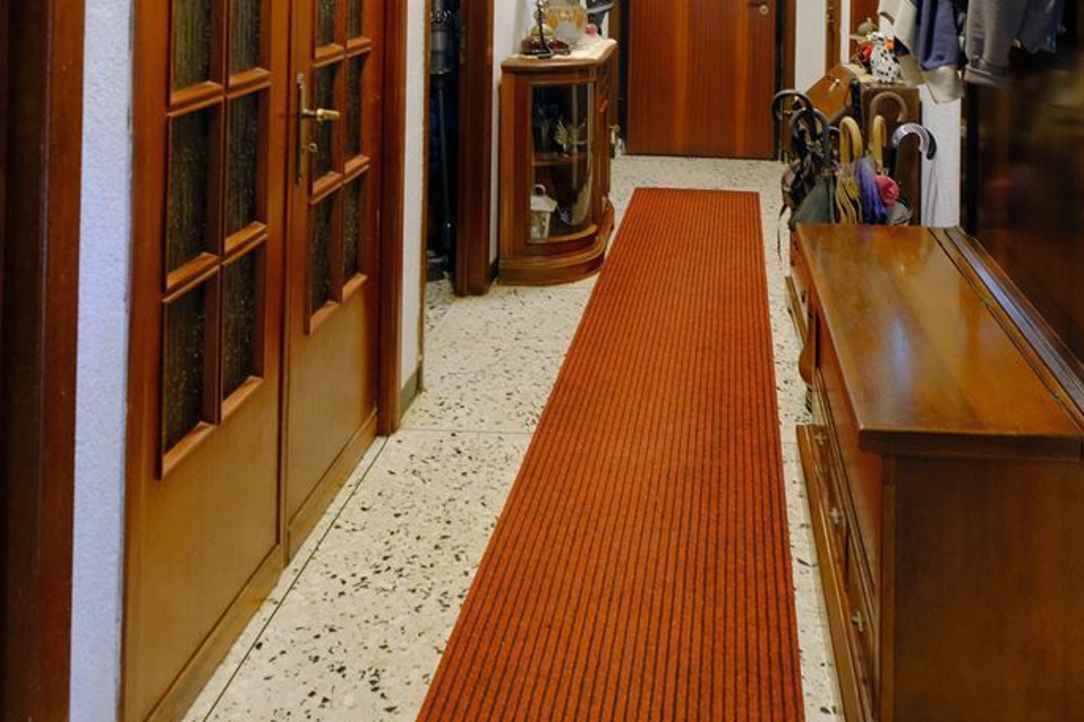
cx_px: 635
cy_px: -80
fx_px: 1054
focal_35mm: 35
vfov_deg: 32.9
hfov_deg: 54.2
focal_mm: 10
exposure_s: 1/10
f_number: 4
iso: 800
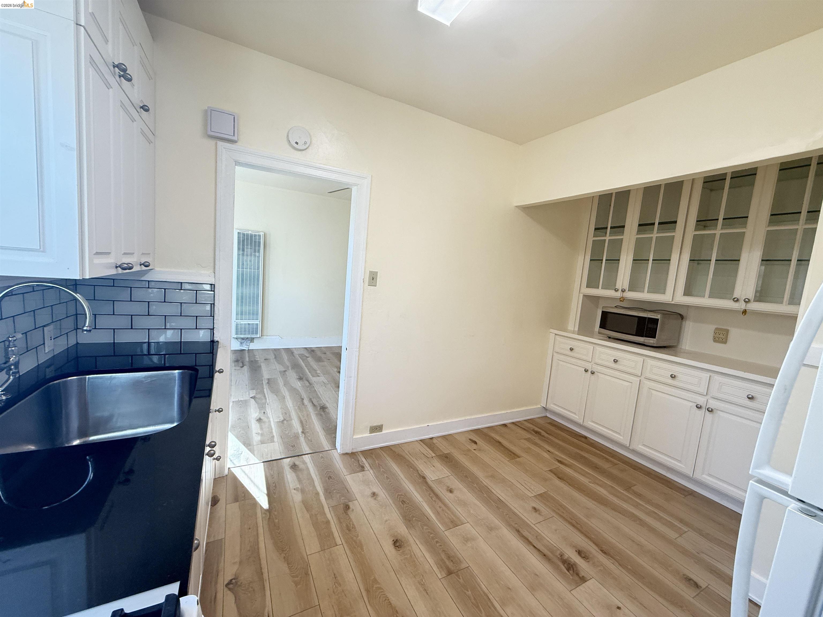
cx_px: 412
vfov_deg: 85.7
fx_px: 333
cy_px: 308
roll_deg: -4.6
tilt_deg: -5.1
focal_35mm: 14
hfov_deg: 102.1
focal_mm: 2.22
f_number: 2.2
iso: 200
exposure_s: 1/120
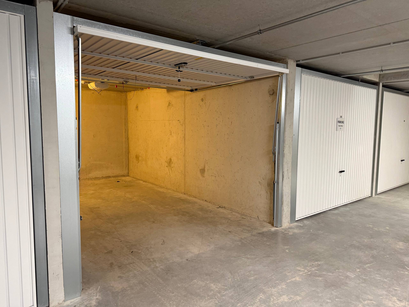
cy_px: 154
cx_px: 204
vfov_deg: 56.8
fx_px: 284
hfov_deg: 71.6
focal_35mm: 24
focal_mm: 6.76
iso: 400
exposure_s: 1/50
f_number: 1.78
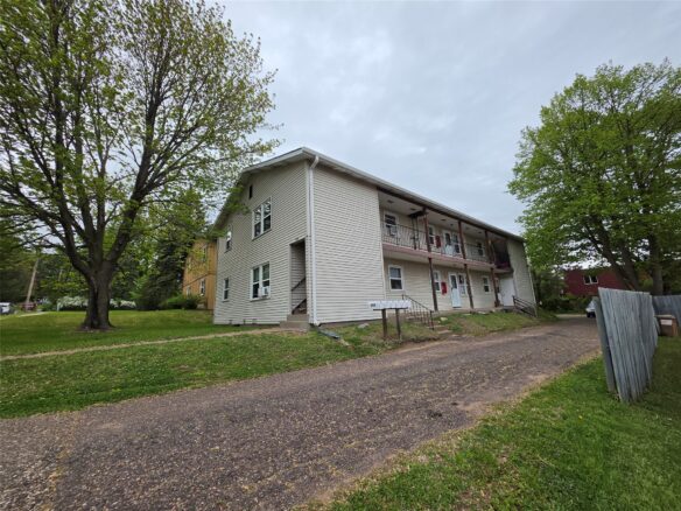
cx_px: 340
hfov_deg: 106.2
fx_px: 256
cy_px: 256
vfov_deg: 89.9
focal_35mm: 13
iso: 32
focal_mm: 2.2
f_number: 1.9
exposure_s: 1/574
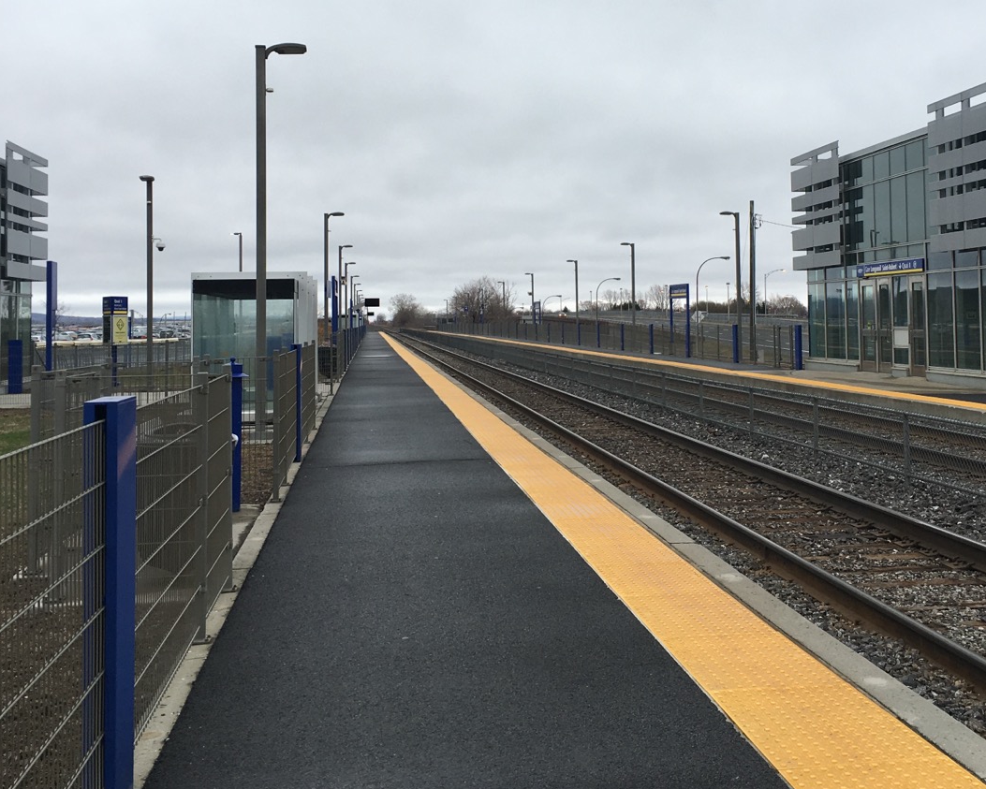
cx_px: 543
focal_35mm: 43
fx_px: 1255
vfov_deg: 34.6
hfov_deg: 42.8
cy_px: 262
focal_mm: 4.15
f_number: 2.2
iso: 25
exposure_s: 1/400
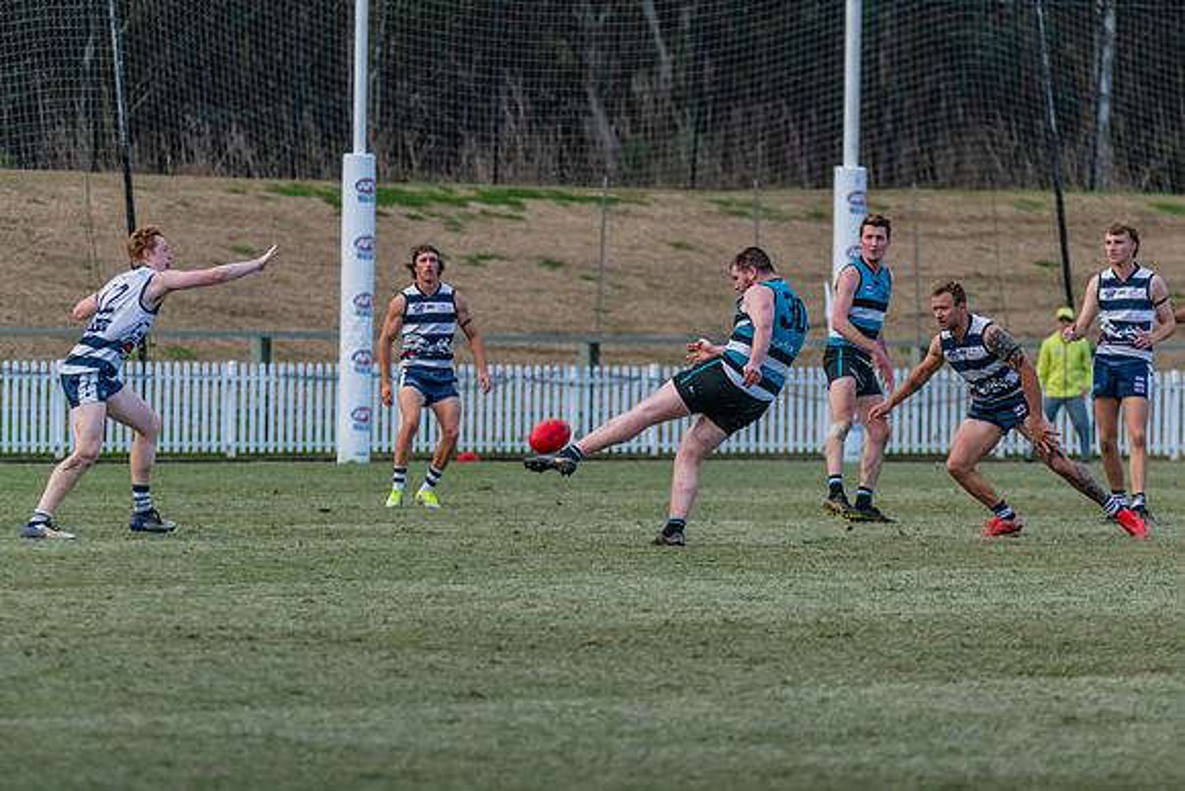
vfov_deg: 4.5
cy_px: 361
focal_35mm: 309
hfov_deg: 6.7
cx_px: 644
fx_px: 10174
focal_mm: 260
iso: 1600
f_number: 5.6
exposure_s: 1/2000
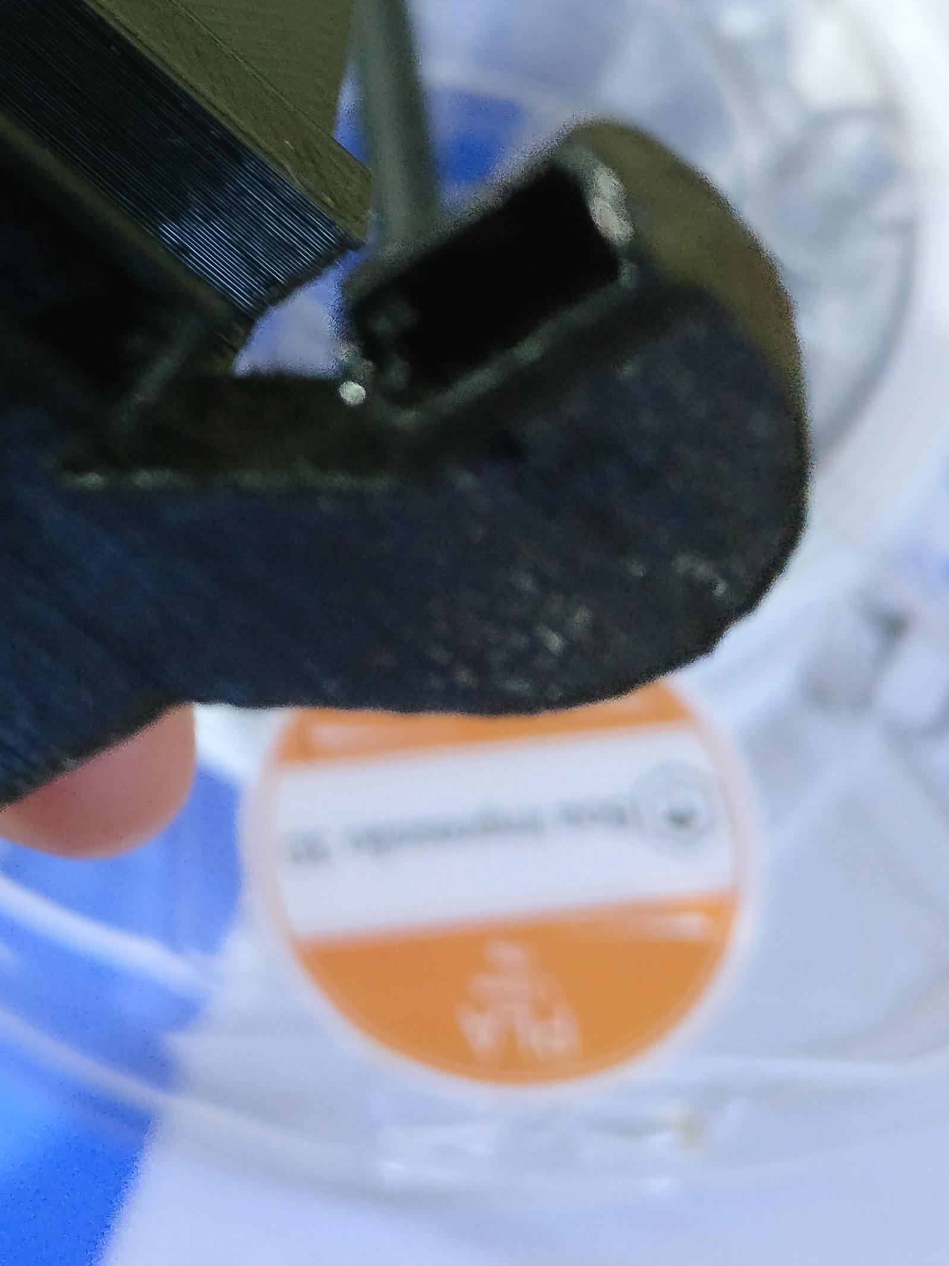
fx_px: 2230
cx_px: -45
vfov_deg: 30.7
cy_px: 216
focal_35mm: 61
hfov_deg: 22.9
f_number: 2
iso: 2000
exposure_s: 1/17
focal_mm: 4.26
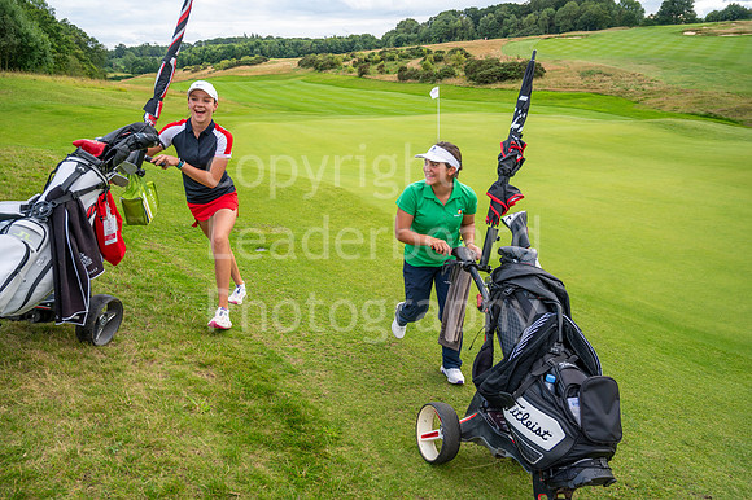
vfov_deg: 33.4
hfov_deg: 48.5
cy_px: 250
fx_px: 835
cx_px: 376
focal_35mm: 40
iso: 400
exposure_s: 1/400
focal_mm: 40
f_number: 5
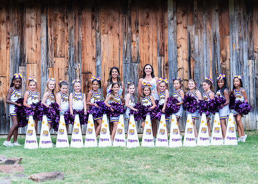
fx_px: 453
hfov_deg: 31.8
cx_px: 137
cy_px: 107
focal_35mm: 62
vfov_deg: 23.0
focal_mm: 50
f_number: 1.6
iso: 800
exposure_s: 1/640
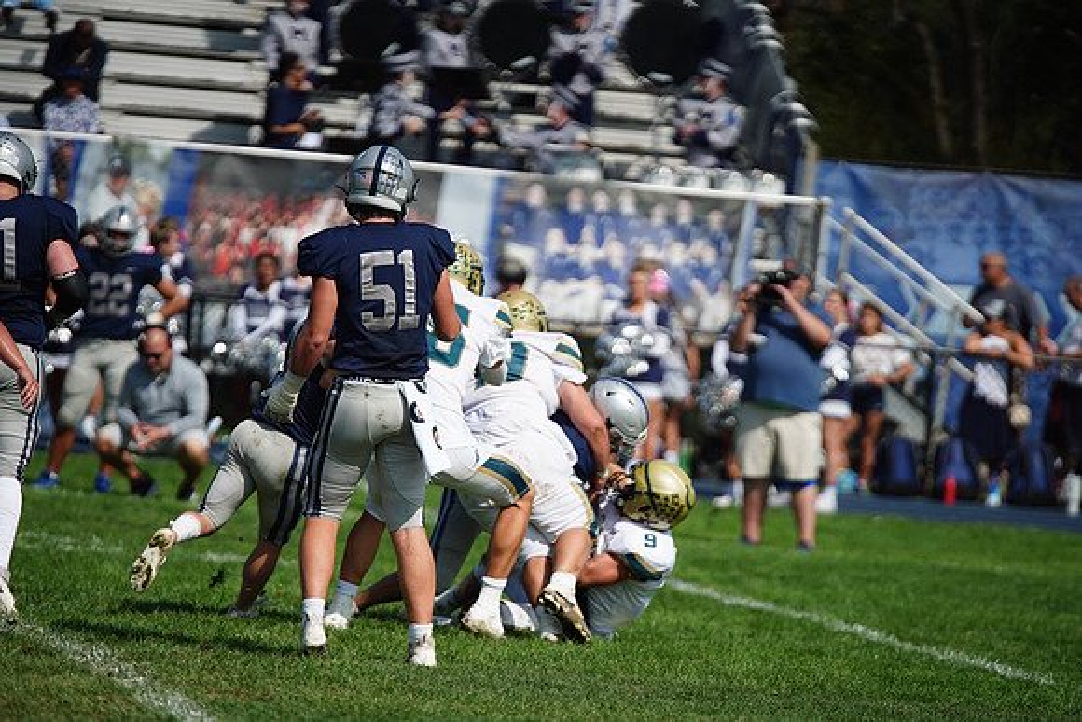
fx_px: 9018
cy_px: 361
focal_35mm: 300
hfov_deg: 6.9
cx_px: 541
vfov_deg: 4.6
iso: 400
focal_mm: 300
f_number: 2.8
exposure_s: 1/8000
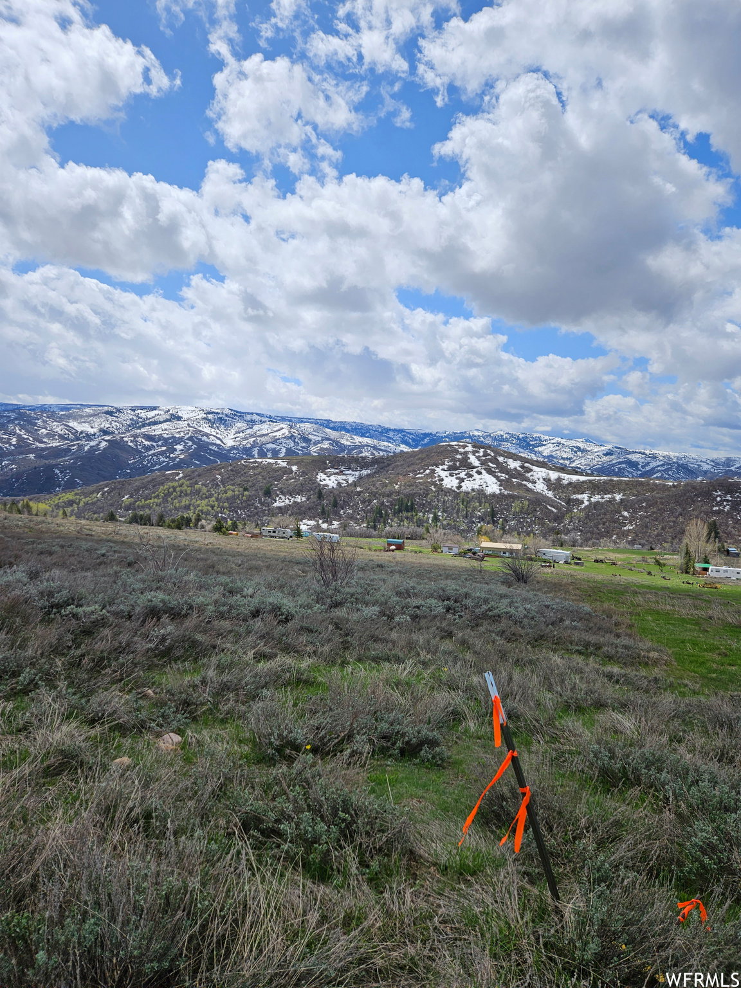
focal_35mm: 23
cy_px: 494
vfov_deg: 73.9
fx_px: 656
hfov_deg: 58.9
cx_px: 370
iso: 25
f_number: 1.8
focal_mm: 5.4
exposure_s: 1/4165
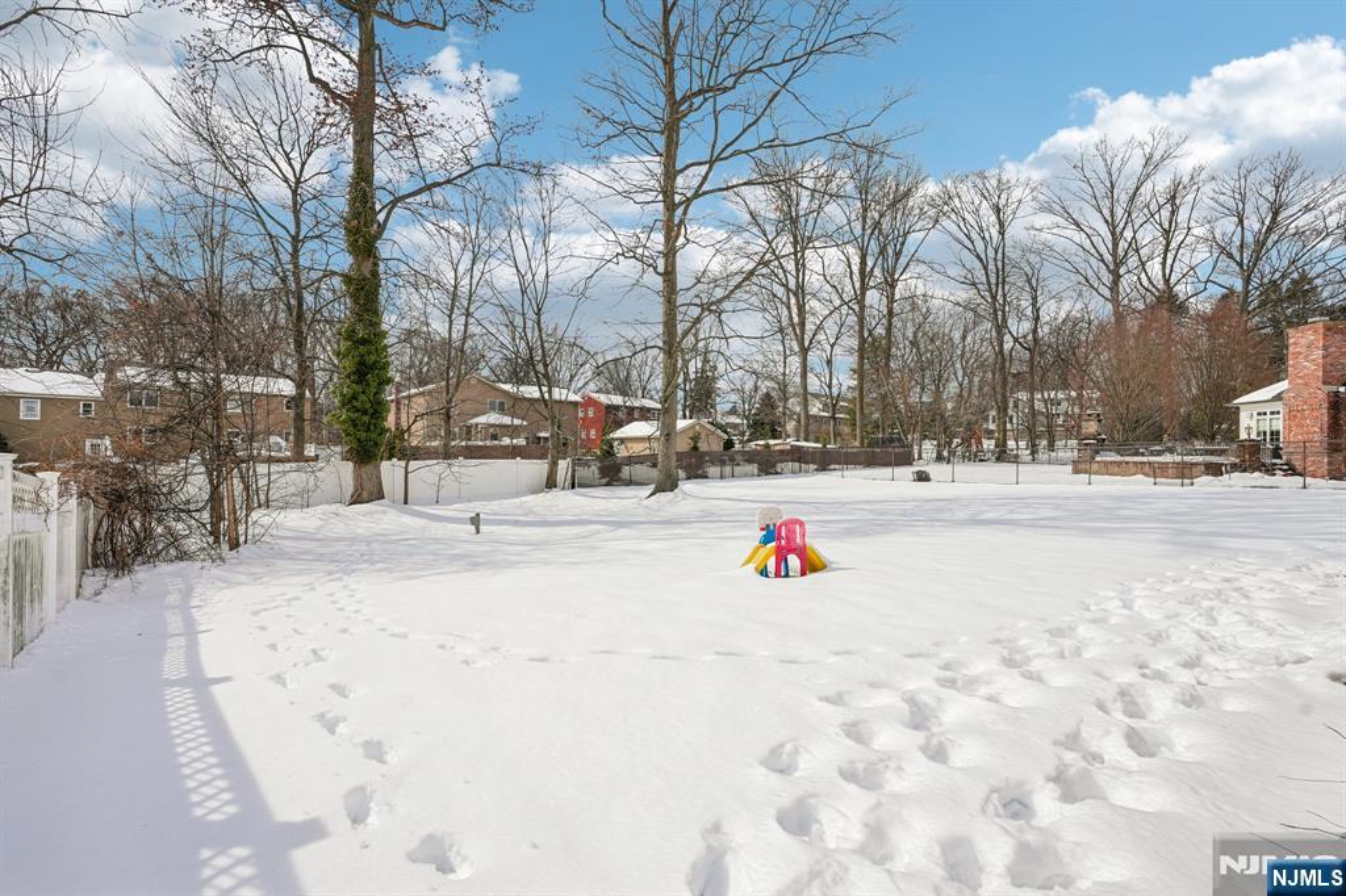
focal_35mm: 16
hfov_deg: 96.8
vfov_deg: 73.7
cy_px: 448
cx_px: 673
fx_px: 598
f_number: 8
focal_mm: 16
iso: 100
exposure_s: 1/640
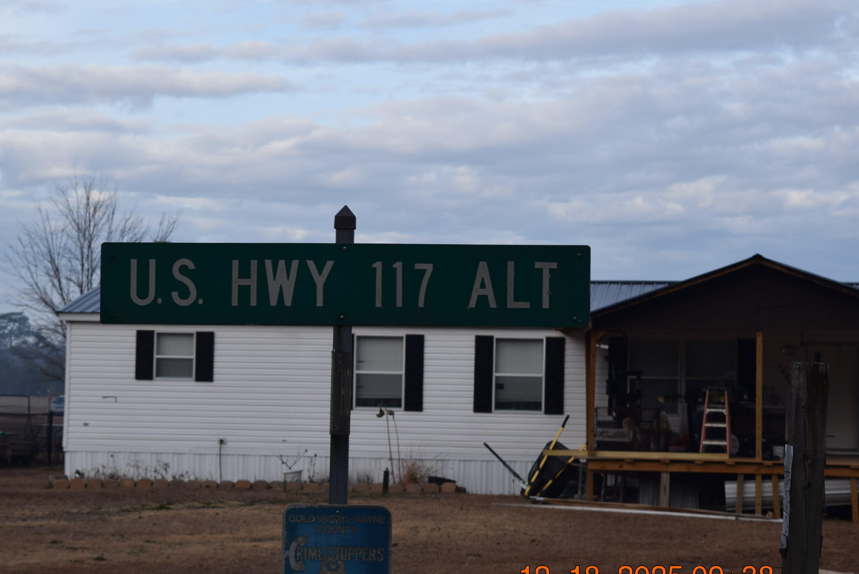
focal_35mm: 100
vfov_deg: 13.8
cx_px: 352
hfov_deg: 20.4
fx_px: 2379
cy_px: 282
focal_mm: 55
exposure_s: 1/250
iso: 200
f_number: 8
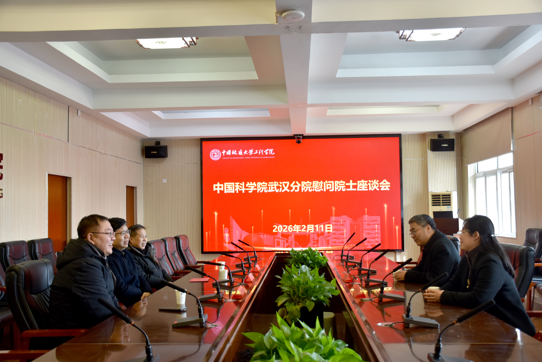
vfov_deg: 36.9
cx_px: 271
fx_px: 542
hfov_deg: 53.1
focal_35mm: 36
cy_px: 181
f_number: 4
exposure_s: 1/60
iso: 280
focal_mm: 24
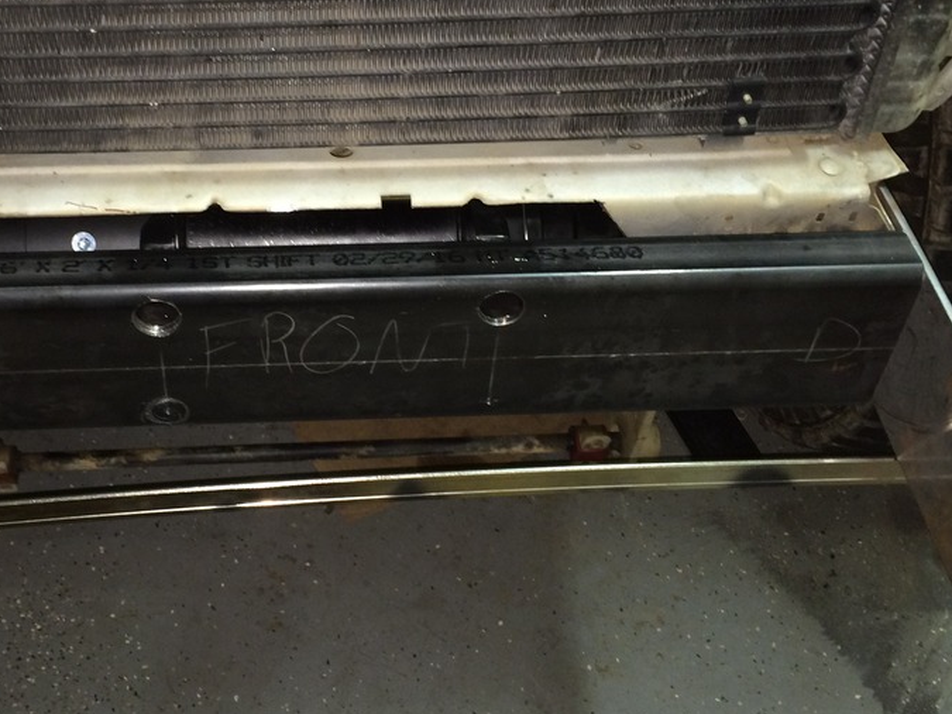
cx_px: 331
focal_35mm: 44
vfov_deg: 32.7
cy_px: 268
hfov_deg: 42.5
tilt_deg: -46.9
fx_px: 1210
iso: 125
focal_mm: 4.15
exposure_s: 1/16
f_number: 2.2
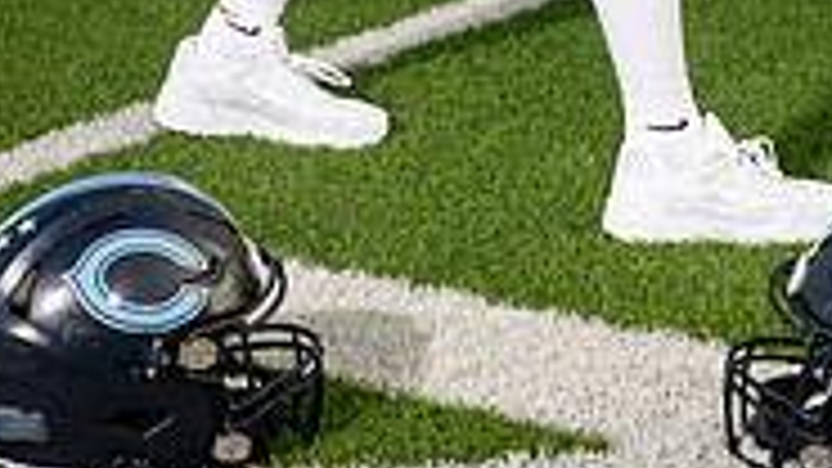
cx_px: 603
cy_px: -513
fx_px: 3154
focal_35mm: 143
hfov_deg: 15.0
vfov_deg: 8.0
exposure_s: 1/320
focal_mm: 56
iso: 160
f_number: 7.1
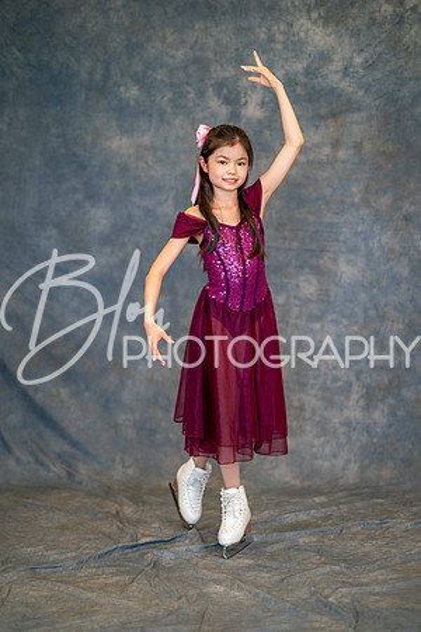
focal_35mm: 85
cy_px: 316
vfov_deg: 23.9
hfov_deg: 16.1
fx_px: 1491
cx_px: 210
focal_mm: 85
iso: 500
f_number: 1.4
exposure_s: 1/200
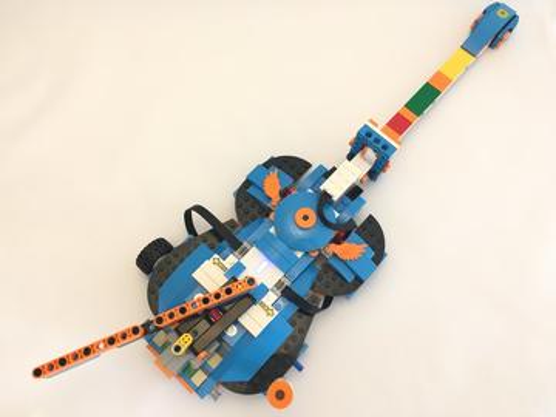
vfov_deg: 48.2
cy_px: 208
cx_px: 278
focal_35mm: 29
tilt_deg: -73.9
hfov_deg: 61.7
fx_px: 466
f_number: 2.2
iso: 64
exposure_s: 1/33
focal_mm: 4.15
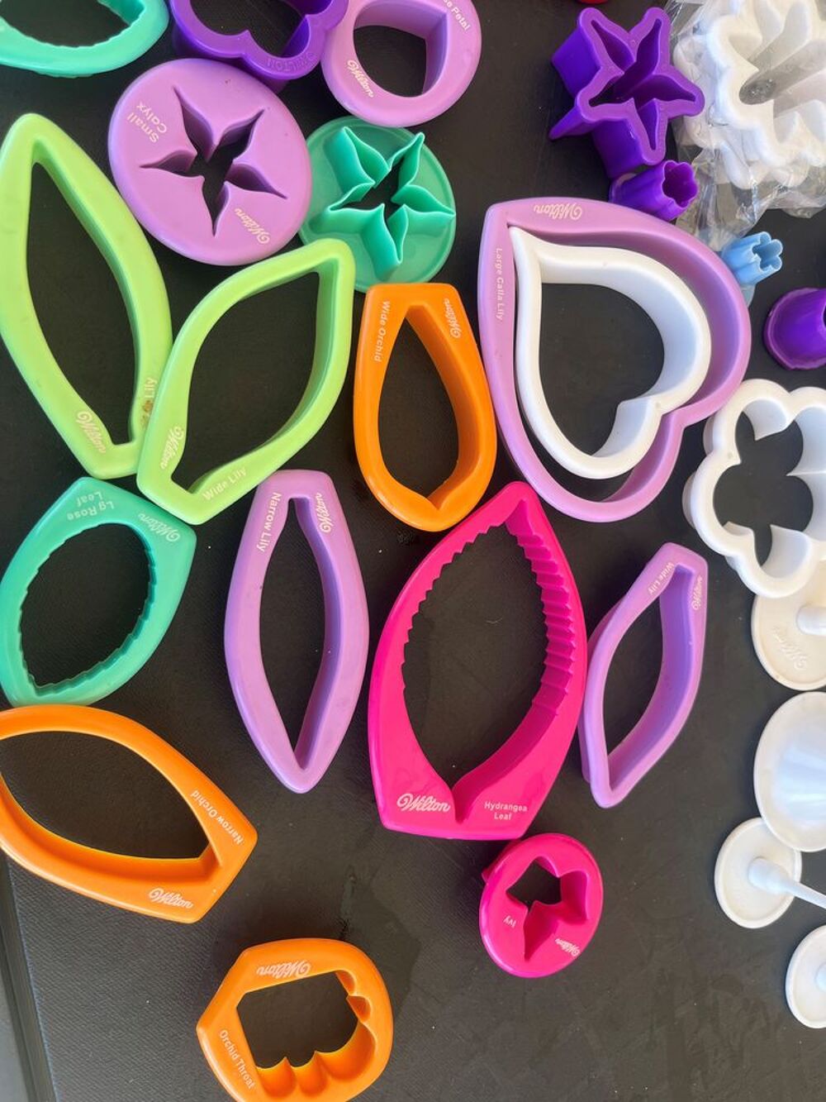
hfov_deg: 53.1
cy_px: 551
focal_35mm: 26
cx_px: 413
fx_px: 827
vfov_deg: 67.3
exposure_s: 1/315
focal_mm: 5.1
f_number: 1.6
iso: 50
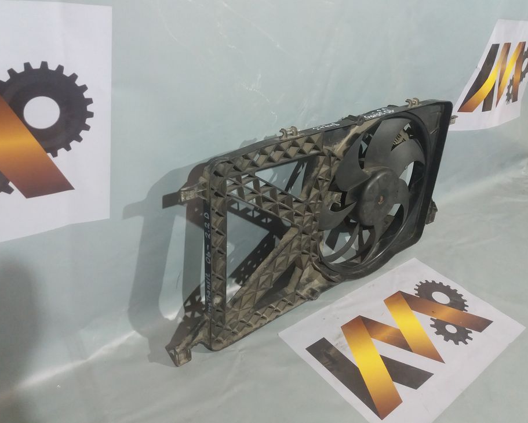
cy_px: 208
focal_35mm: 30
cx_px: 263
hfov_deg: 58.8
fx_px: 469
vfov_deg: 48.5
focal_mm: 3.7
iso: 200
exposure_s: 1/17
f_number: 1.9
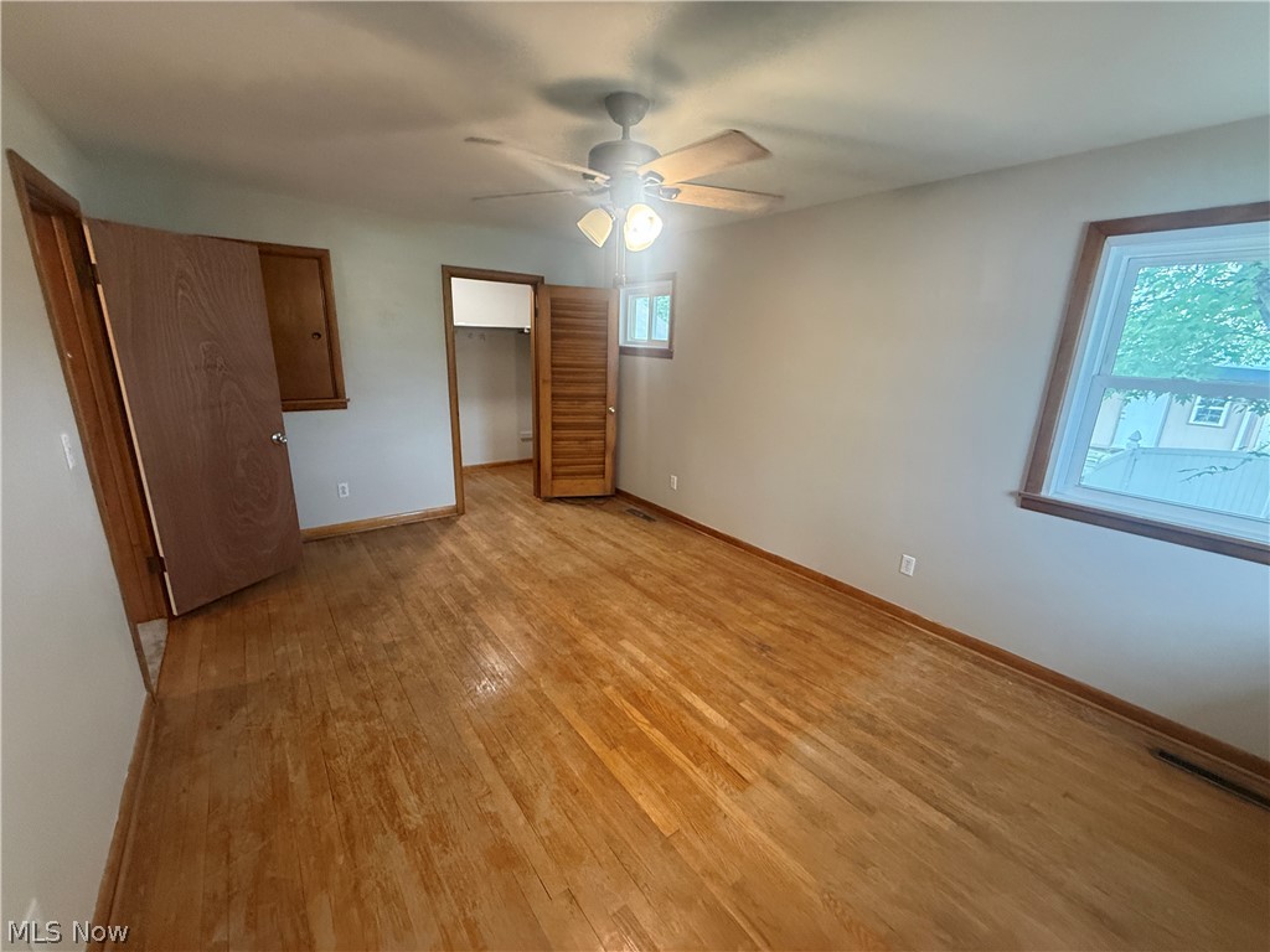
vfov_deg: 85.7
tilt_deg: -14.2
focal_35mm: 14
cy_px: 476
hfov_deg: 102.1
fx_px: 514
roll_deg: -1.1
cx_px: 635
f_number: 2.2
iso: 500
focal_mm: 2.22
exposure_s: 1/60
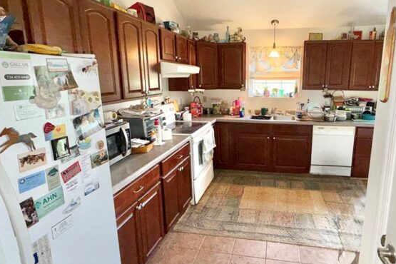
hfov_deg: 79.9
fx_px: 231
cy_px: 117
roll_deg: +0.3
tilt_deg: -10.2
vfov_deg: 59.3
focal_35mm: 21
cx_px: 245
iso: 80
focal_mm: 2.22
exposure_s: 1/60
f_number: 2.2
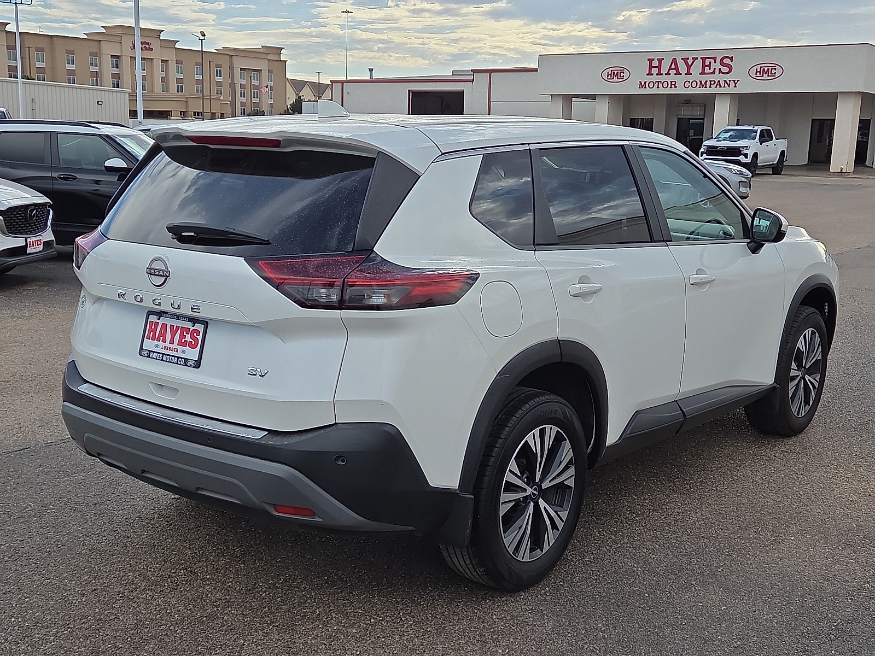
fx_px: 1062
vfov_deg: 34.3
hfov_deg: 44.8
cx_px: 438
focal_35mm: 42
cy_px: 328
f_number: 1.8
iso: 25
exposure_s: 1/1250
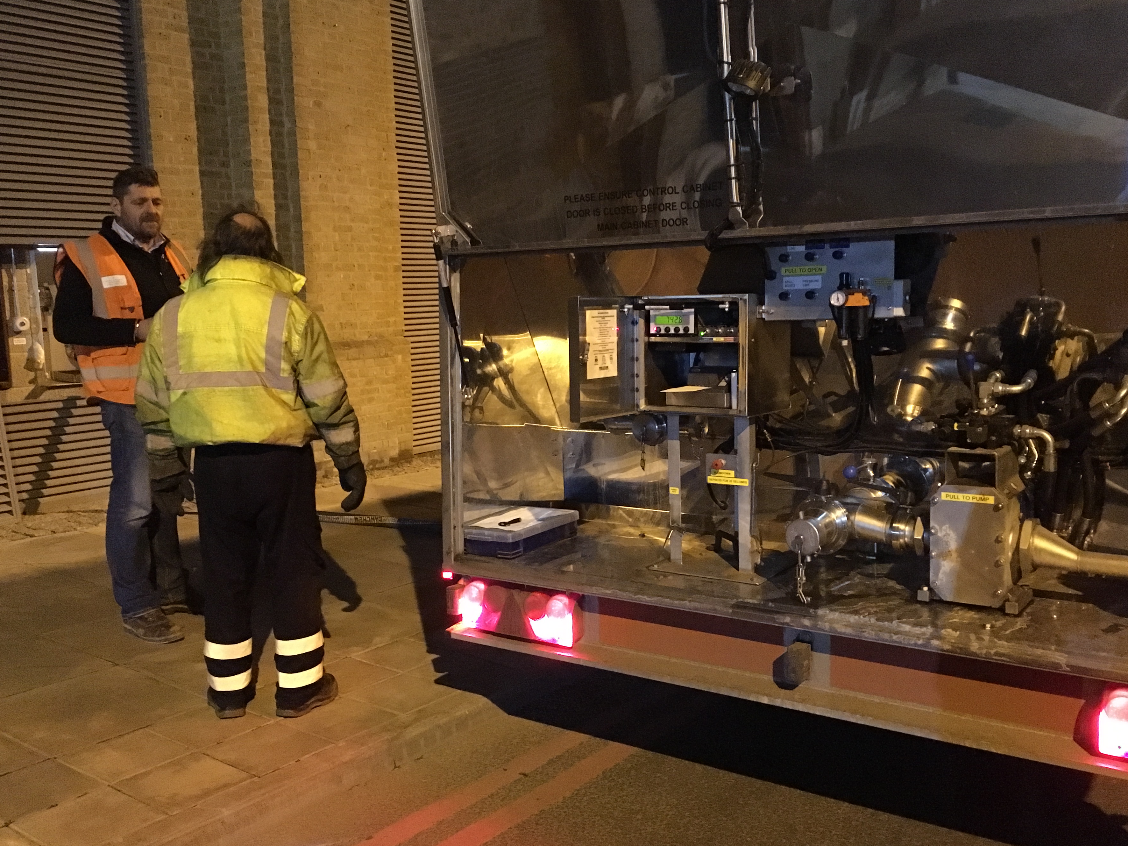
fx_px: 1075
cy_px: 462
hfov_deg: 55.3
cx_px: 578
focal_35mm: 33
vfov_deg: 42.9
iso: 1250
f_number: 2.2
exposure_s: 1/17
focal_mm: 4.15
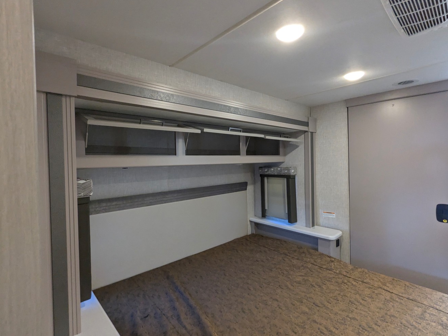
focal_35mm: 17
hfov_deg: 91.0
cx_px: 225
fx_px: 220
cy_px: 162
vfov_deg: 74.7
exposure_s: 1/92.1
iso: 343
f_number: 2.2
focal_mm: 2.35
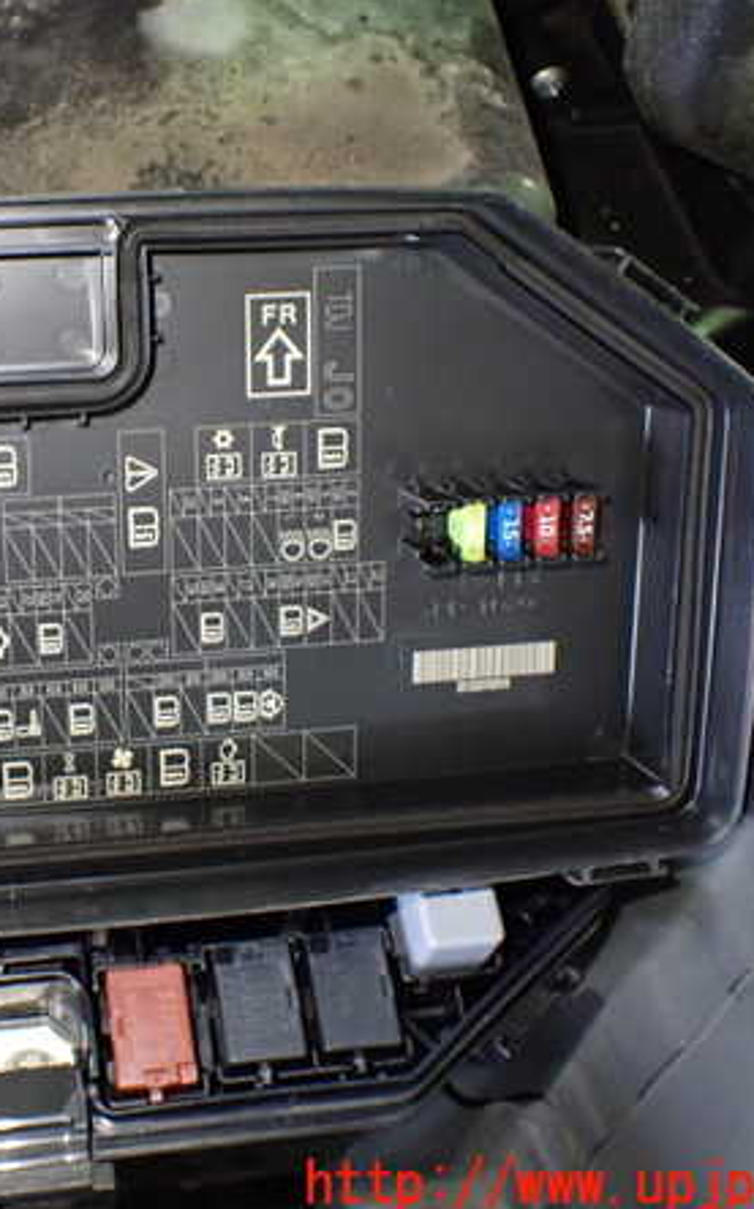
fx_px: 1416
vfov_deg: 46.2
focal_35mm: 43
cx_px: 103
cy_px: 607
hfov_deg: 28.9
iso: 1000
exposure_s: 1/30
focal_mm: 5.4
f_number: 2.3
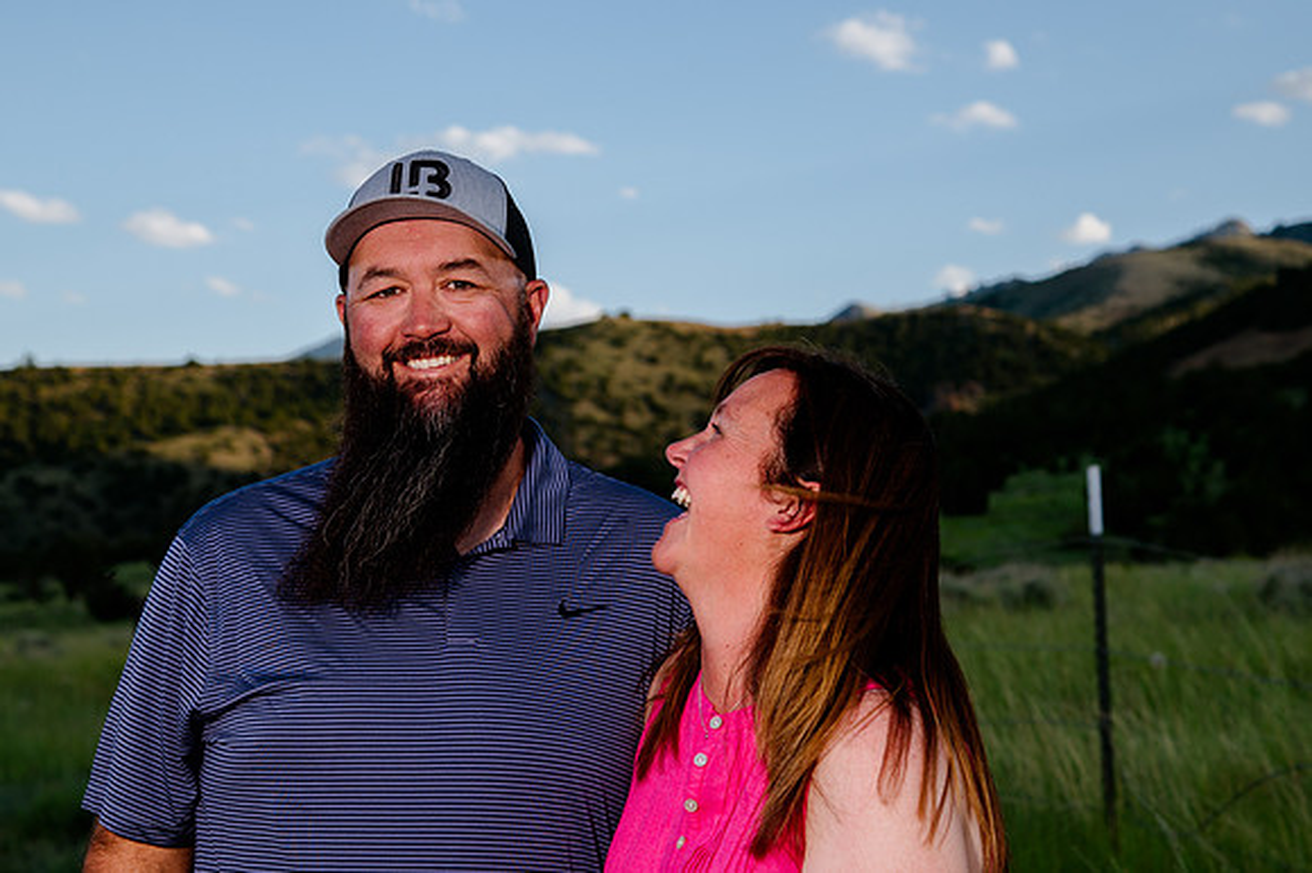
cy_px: 443
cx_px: 656
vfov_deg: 14.7
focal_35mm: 93
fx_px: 3387
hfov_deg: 21.9
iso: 160
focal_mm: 70
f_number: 6.3
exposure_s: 1/320
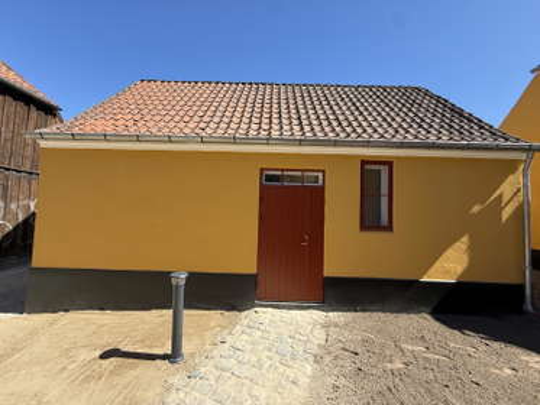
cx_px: 270
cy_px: 202
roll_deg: -1.5
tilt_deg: +4.0
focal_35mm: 14
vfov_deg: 85.7
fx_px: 218
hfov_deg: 102.0
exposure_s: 1/596
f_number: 2.2
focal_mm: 2.22
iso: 50
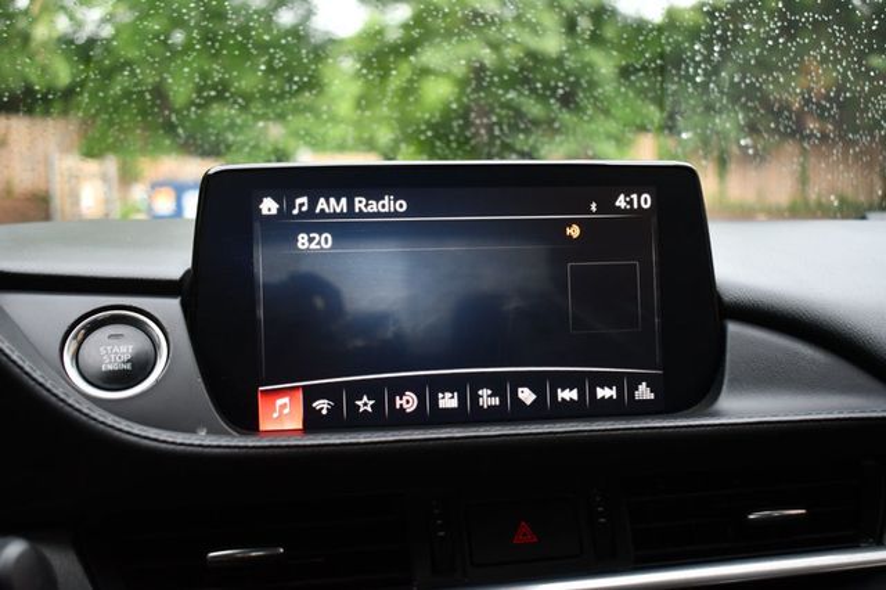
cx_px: 443
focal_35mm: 43
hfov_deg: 45.5
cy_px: 295
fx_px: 1058
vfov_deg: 31.2
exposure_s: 1/125
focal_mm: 29
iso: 1100
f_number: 4.2
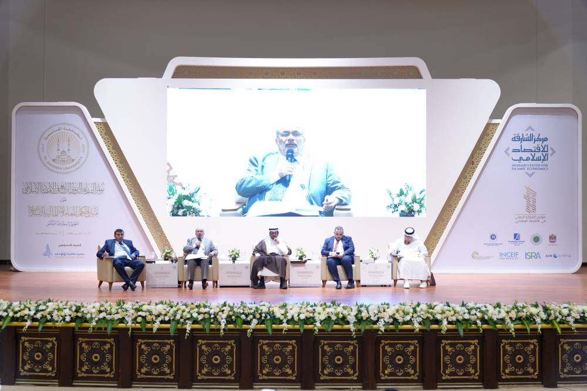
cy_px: 196
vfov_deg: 29.2
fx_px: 750
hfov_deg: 42.8
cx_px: 294
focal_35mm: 46
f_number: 2.8
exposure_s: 1/125
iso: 2500
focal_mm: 46
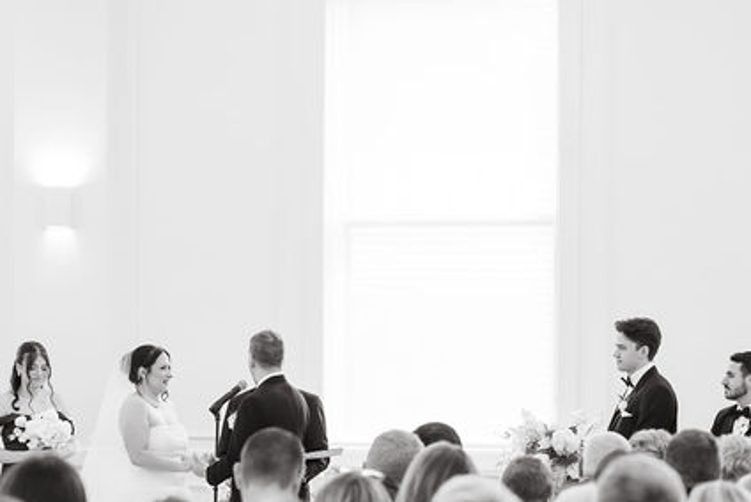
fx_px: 3026
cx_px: 283
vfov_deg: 9.4
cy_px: 432
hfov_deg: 14.1
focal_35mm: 145
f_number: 2
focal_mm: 60
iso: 1250
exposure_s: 1/250
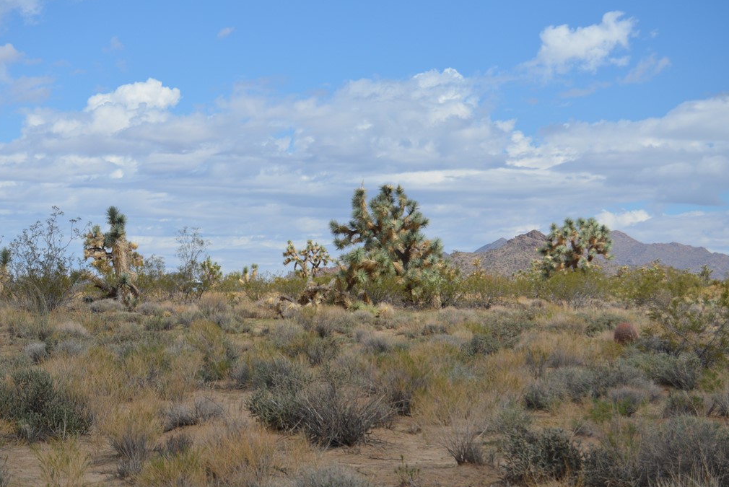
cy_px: 236
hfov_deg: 23.0
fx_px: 1794
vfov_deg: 15.5
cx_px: 352
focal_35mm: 89
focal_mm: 55
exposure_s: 1/2000
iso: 400
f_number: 7.1
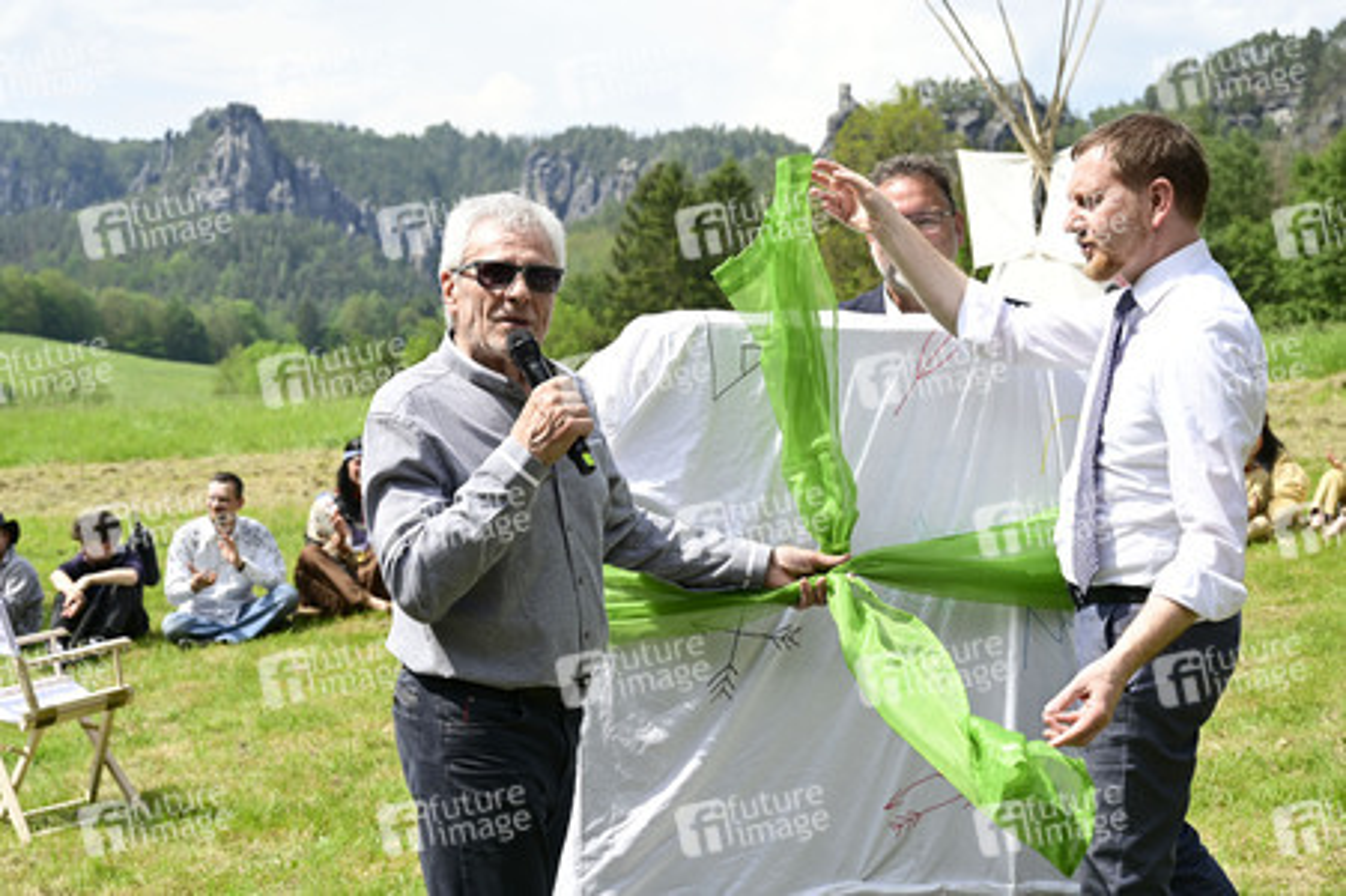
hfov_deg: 36.3
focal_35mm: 55
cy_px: 448
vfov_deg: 24.6
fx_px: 2055
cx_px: 673
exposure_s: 1/320
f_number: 6.3
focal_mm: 55
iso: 100
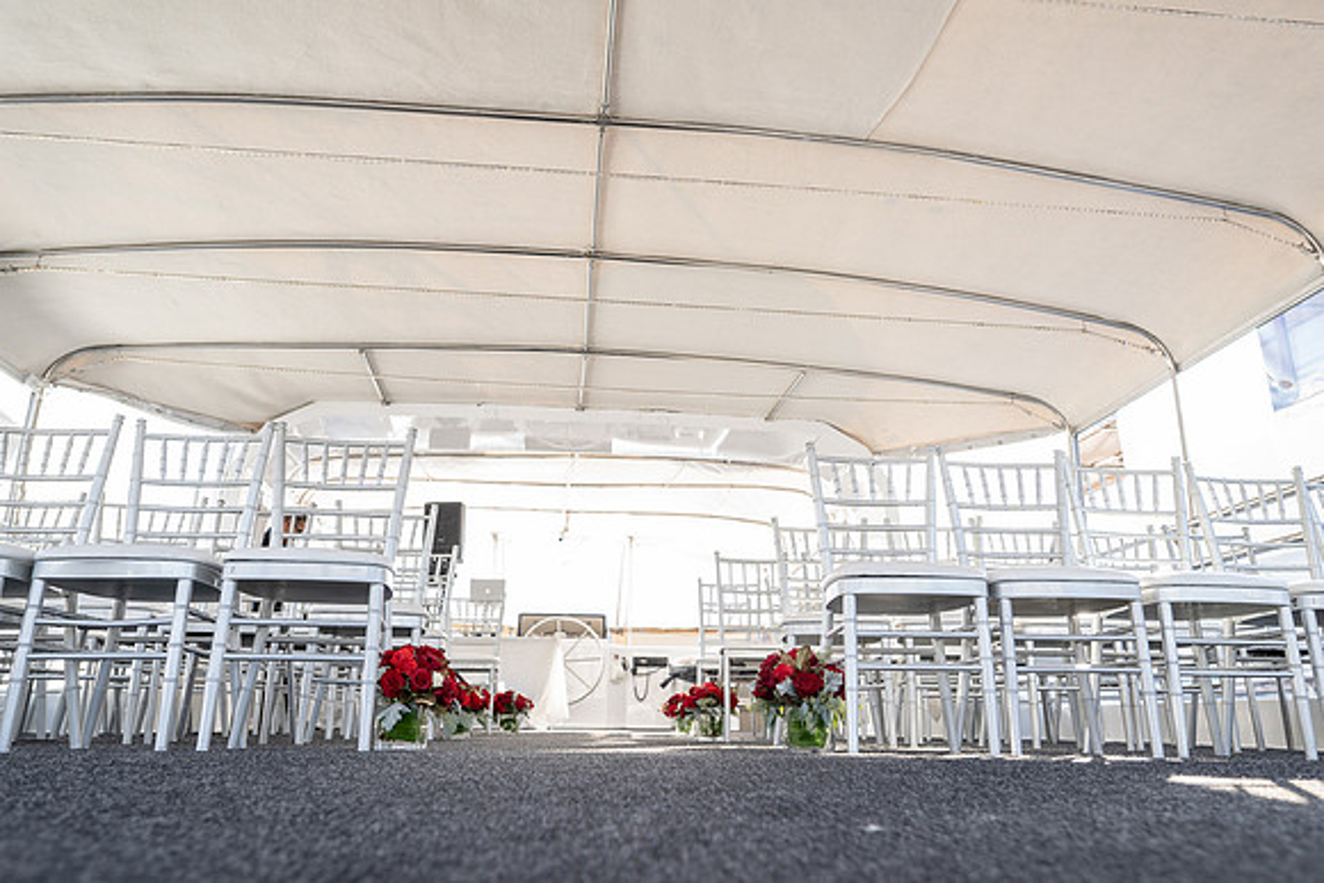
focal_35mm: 24
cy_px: 442
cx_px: 662
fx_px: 897
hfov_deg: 72.8
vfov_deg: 52.4
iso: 80
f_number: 3.5
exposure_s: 1/100
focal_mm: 24
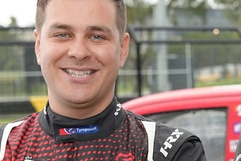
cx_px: 230
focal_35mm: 143
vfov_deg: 9.6
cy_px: 121
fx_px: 955
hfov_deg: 14.2
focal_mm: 42.8
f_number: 4
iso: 400
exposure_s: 1/160
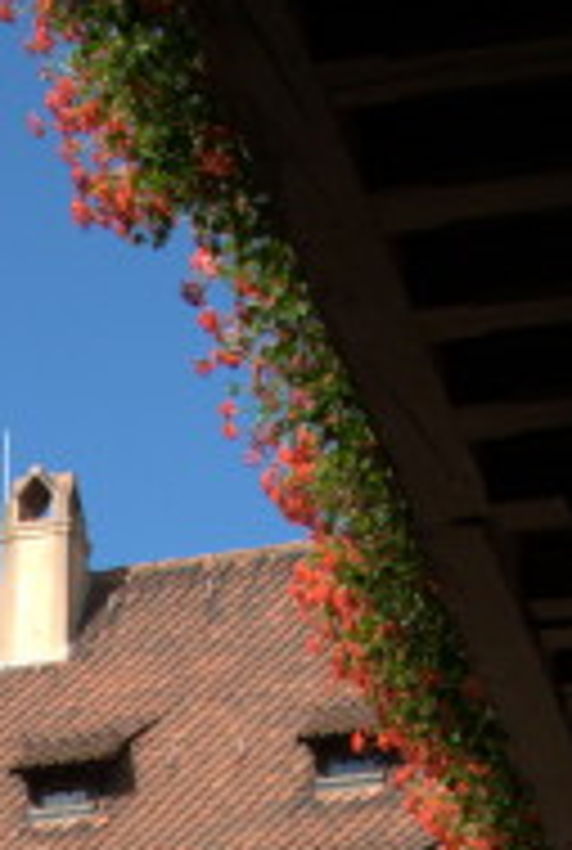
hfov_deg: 8.0
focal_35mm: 171
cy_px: 1534
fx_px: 4053
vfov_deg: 11.2
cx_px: -191
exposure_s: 1/250
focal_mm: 24
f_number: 8
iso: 200
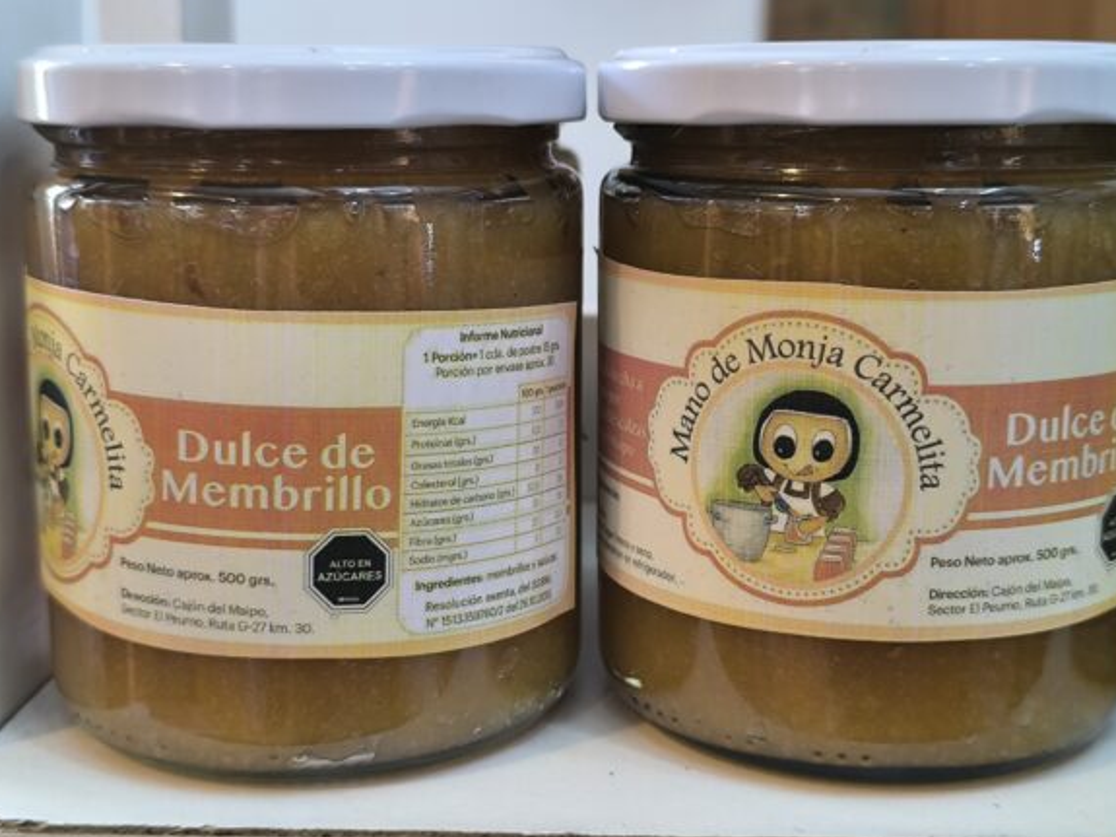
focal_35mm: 48
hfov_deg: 39.7
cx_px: 569
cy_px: 419
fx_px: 1547
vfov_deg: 30.3
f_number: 1.65
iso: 1000
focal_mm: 6.14
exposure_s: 1/33.3
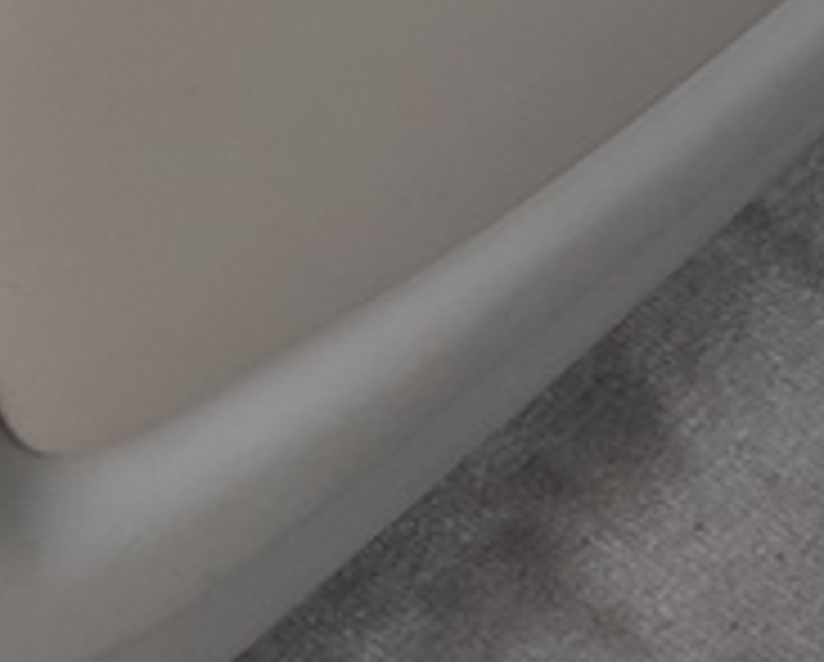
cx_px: 1261
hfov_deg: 15.3
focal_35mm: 115
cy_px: 540
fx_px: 2809
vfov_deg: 13.4
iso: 64
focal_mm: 2.91
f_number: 1.9
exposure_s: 1/60
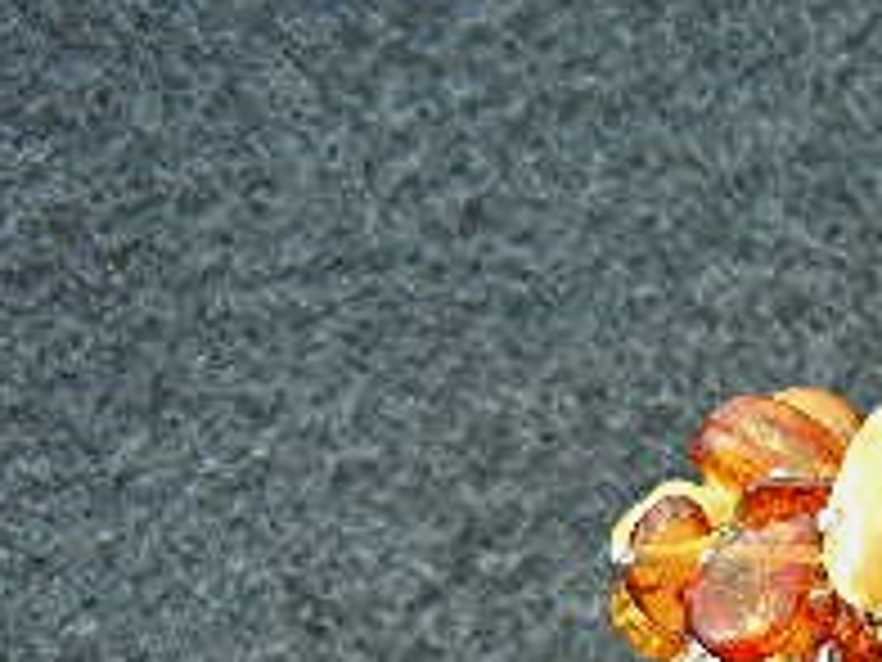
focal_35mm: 111
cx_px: 1350
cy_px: 883
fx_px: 2828
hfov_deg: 16.1
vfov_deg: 12.9
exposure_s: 1/5
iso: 200
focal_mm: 6.2
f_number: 3.6
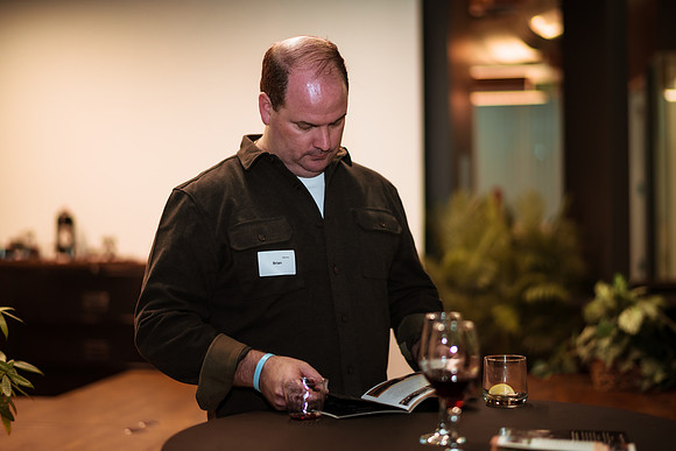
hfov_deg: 34.5
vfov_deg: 23.4
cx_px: 338
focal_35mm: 58
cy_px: 226
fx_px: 1089
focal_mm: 58
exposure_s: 1/500
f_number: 1.4
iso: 320
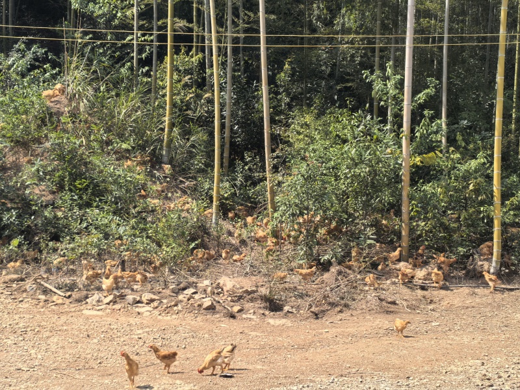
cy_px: 195
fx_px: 1127
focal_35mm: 75
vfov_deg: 19.6
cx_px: 260
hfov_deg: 26.0
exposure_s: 1/1821
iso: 50
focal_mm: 5.75
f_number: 2
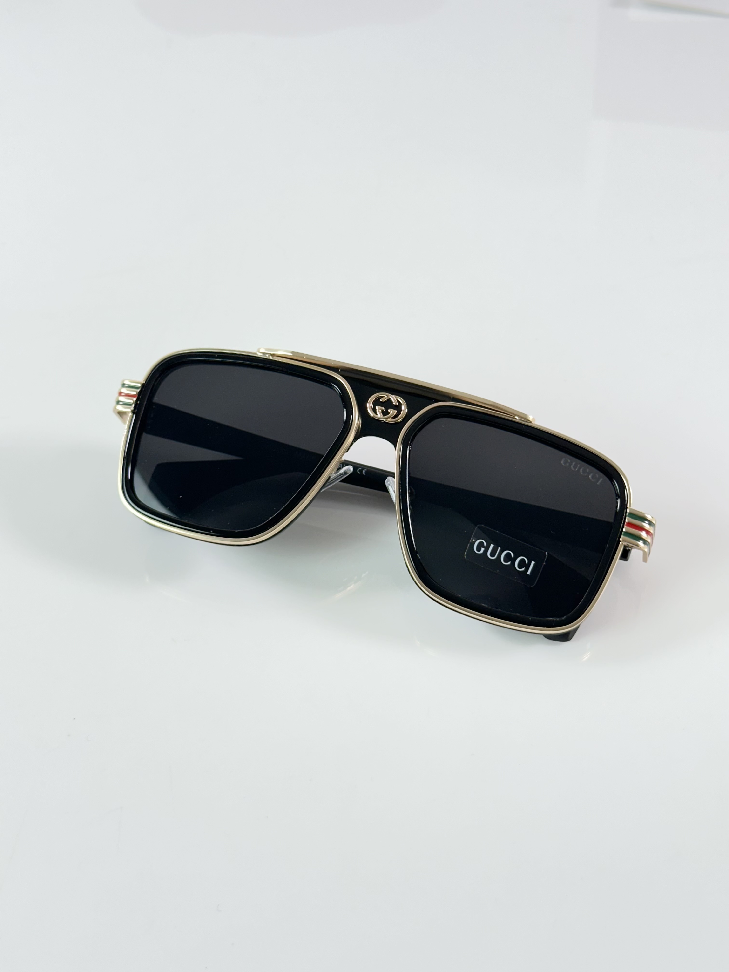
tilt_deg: -48.5
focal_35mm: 48
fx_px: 1348
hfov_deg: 30.3
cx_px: 364
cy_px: 486
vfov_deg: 39.7
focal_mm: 6.86
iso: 64
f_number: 1.78
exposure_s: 1/100
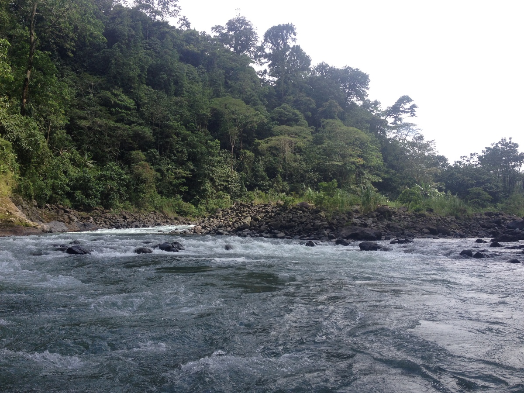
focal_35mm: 35
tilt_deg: +1.1
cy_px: 196
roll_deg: -1.2
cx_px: 262
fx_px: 530
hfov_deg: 52.6
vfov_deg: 40.7
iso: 50
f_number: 2.4
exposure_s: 1/613
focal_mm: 4.28
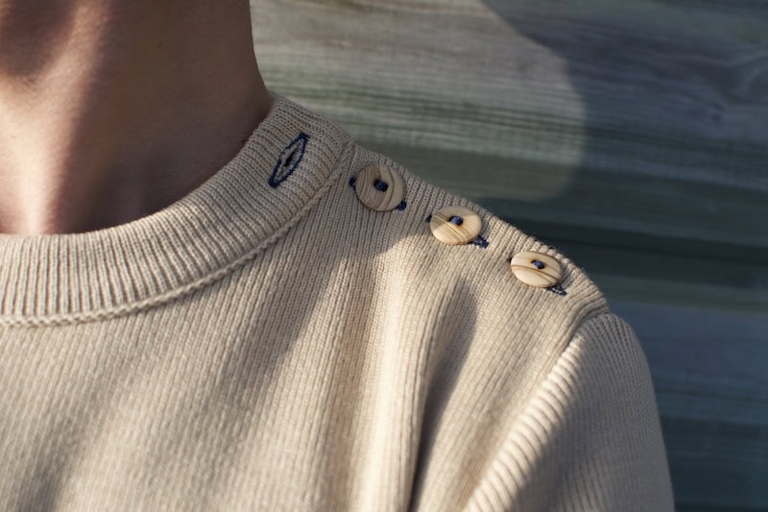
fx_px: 1109
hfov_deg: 38.2
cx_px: 384
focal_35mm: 52
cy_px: 256
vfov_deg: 26.0
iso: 100
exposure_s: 1/500
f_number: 5
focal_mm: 35
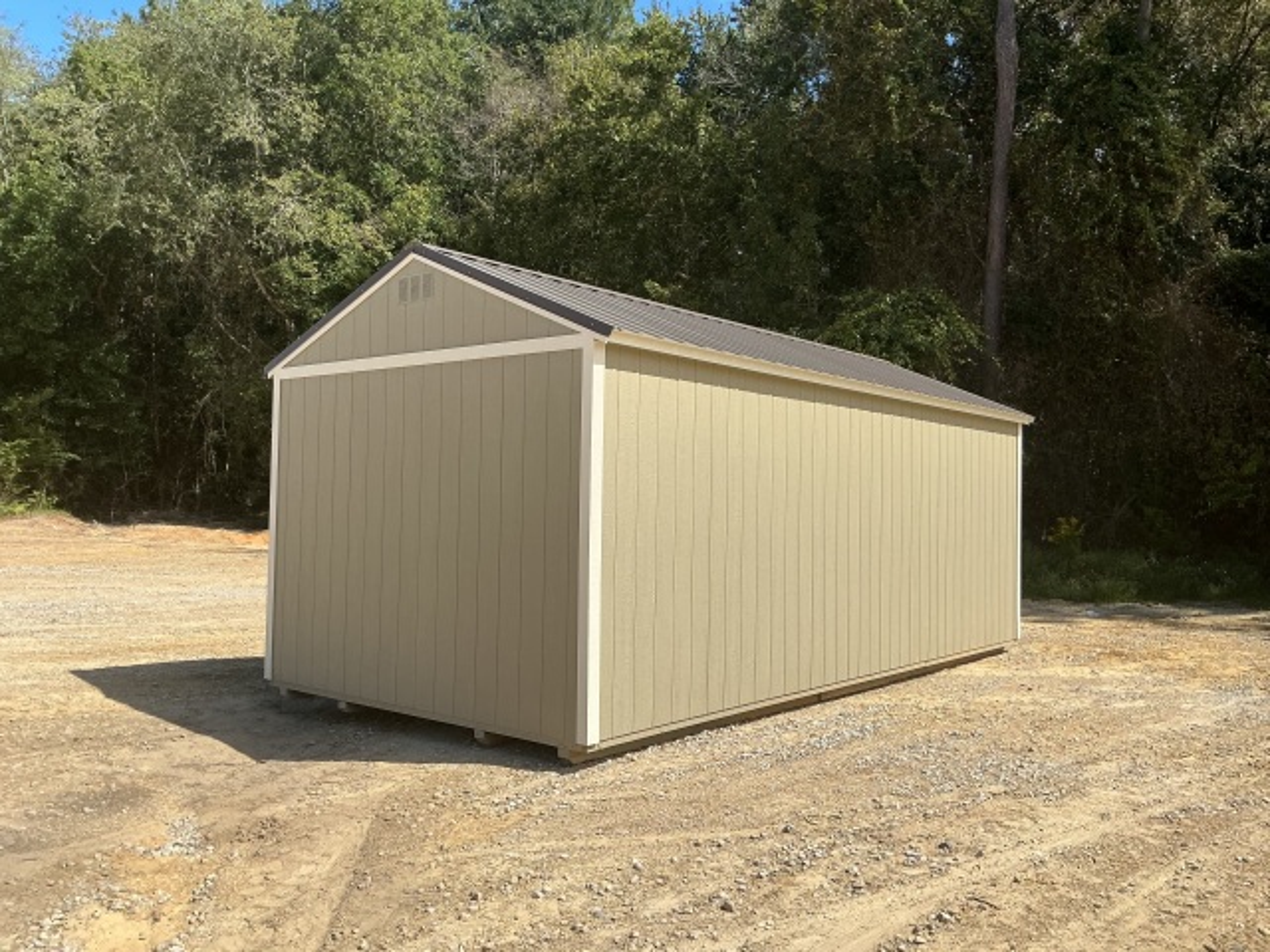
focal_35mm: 29
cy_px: 476
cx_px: 635
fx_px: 1064
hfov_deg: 61.7
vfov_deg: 48.2
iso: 25
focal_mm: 3
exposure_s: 1/2227
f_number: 1.8
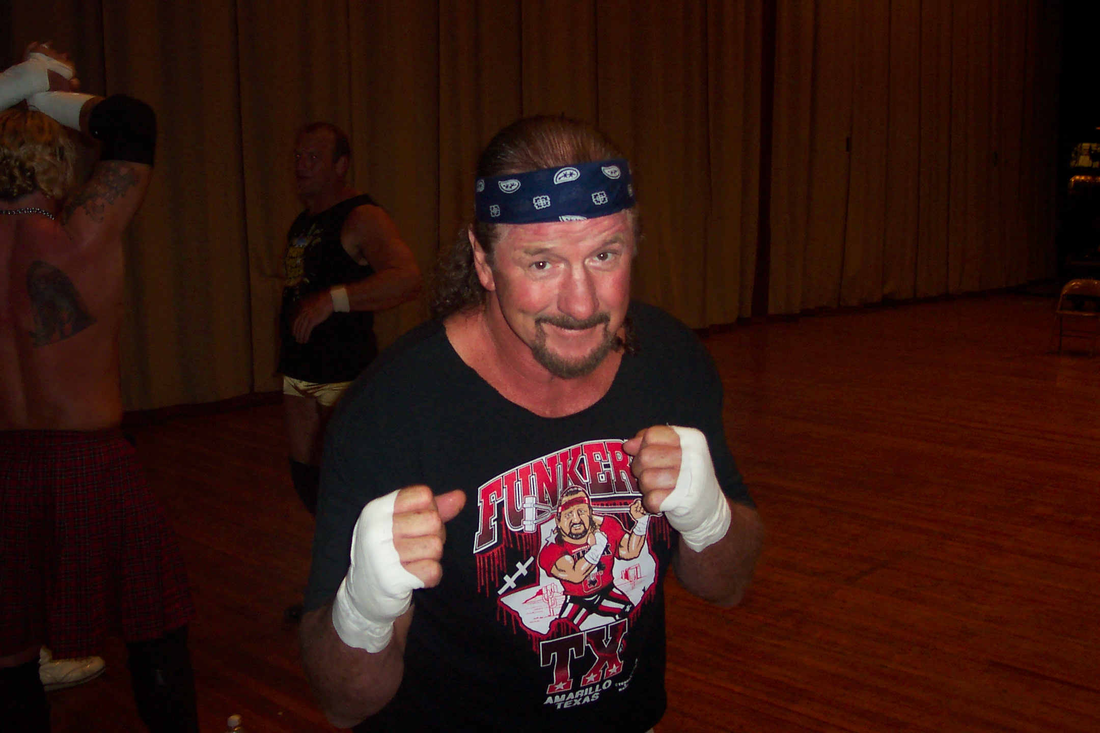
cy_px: 366
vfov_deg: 35.1
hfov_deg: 50.7
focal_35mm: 38
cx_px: 550
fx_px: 1161
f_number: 2.8
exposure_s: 1/30
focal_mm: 8
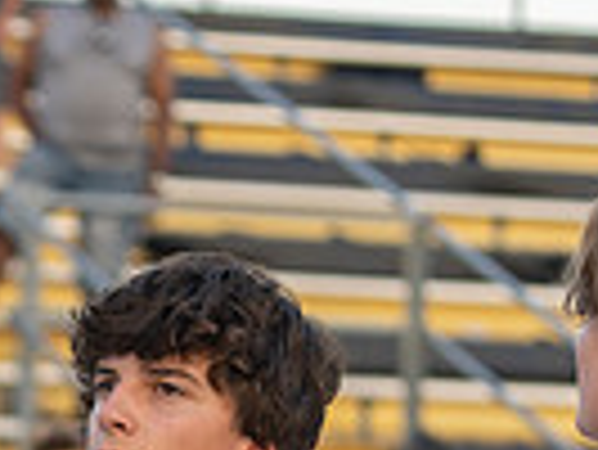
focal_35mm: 301
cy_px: 709
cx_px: -373
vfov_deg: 4.9
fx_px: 5205
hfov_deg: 6.5
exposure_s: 1/320
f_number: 2.8
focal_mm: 70
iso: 200
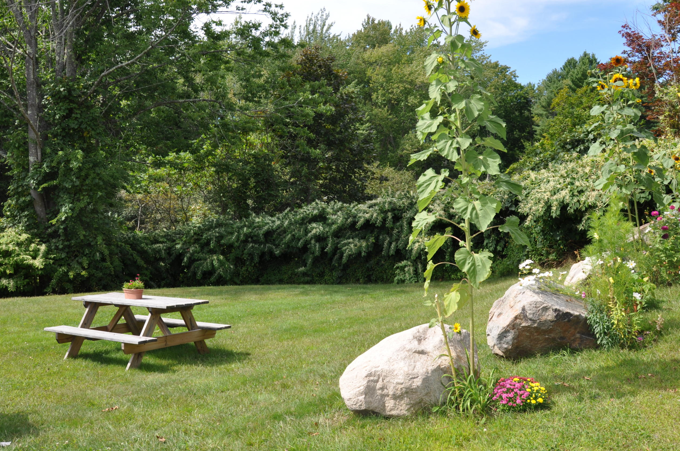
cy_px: 191
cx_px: 331
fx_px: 604
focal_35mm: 32
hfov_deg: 58.8
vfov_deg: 40.9
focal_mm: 18
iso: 200
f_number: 9
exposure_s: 1/200
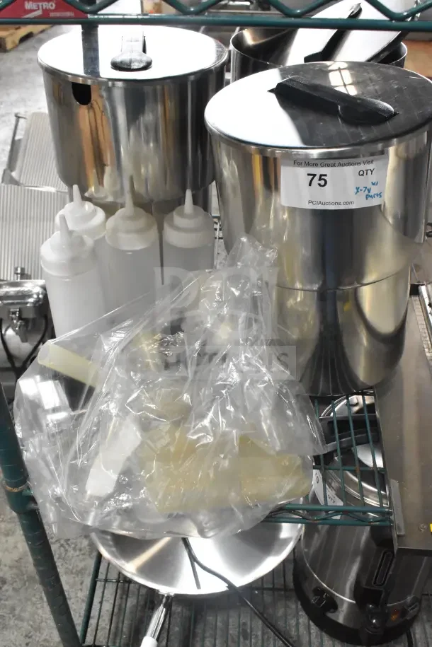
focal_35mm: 36
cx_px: 216
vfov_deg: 53.1
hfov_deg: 36.9
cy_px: 324
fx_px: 648
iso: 6400
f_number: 9
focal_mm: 24
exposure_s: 1/320
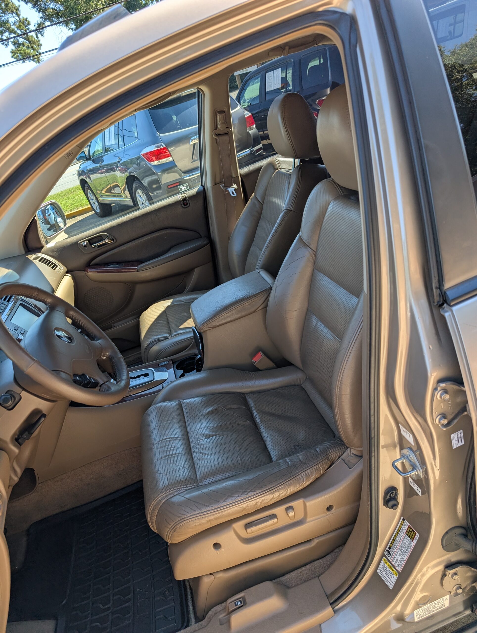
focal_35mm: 24
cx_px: 238
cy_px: 316
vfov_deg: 71.5
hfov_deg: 56.9
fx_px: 440
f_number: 1.68
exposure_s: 1/188
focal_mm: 6.9
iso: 17
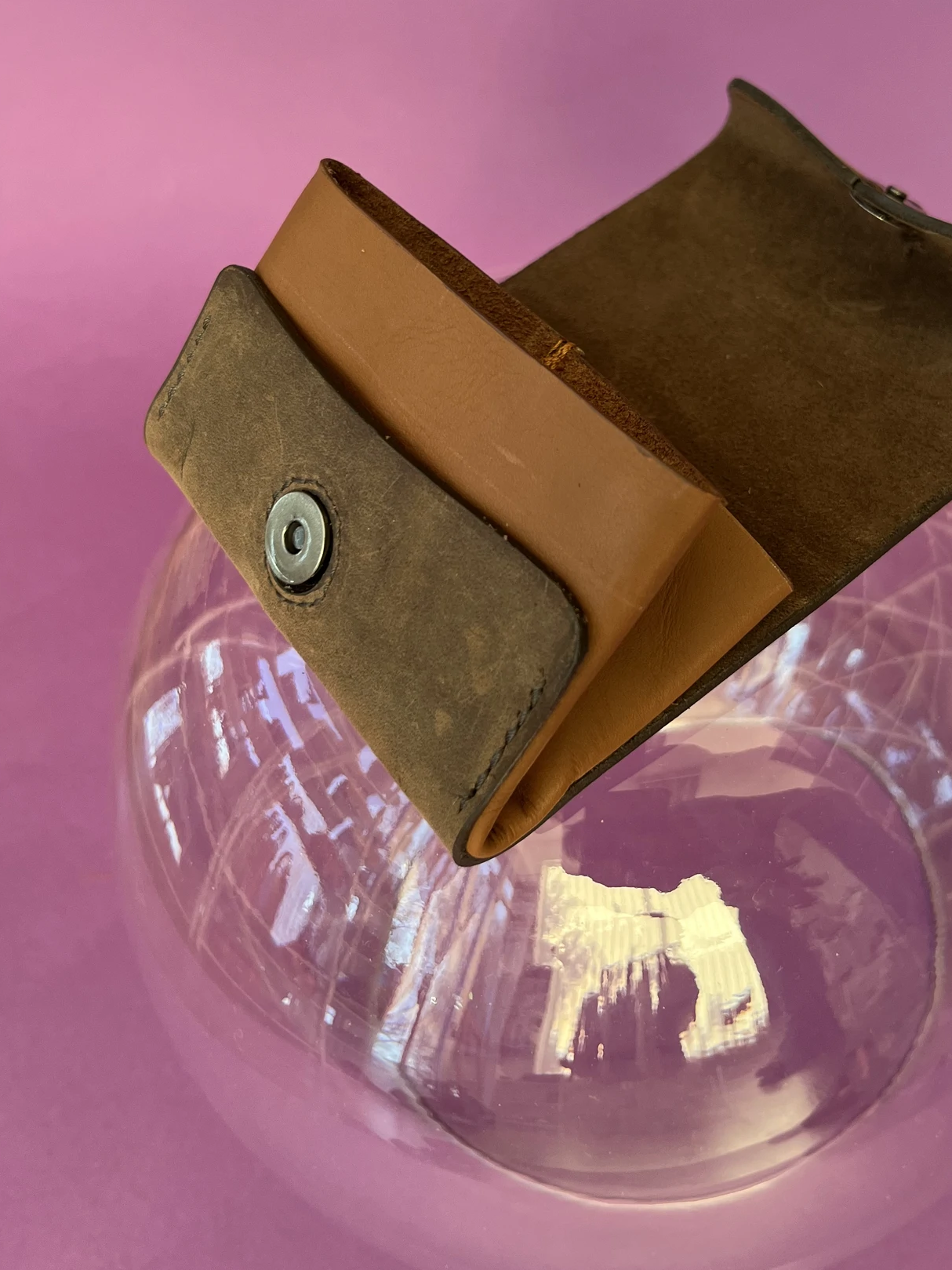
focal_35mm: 34
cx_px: 592
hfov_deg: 41.5
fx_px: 1247
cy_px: 446
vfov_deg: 53.1
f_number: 1.6
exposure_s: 1/60
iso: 125
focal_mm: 5.1
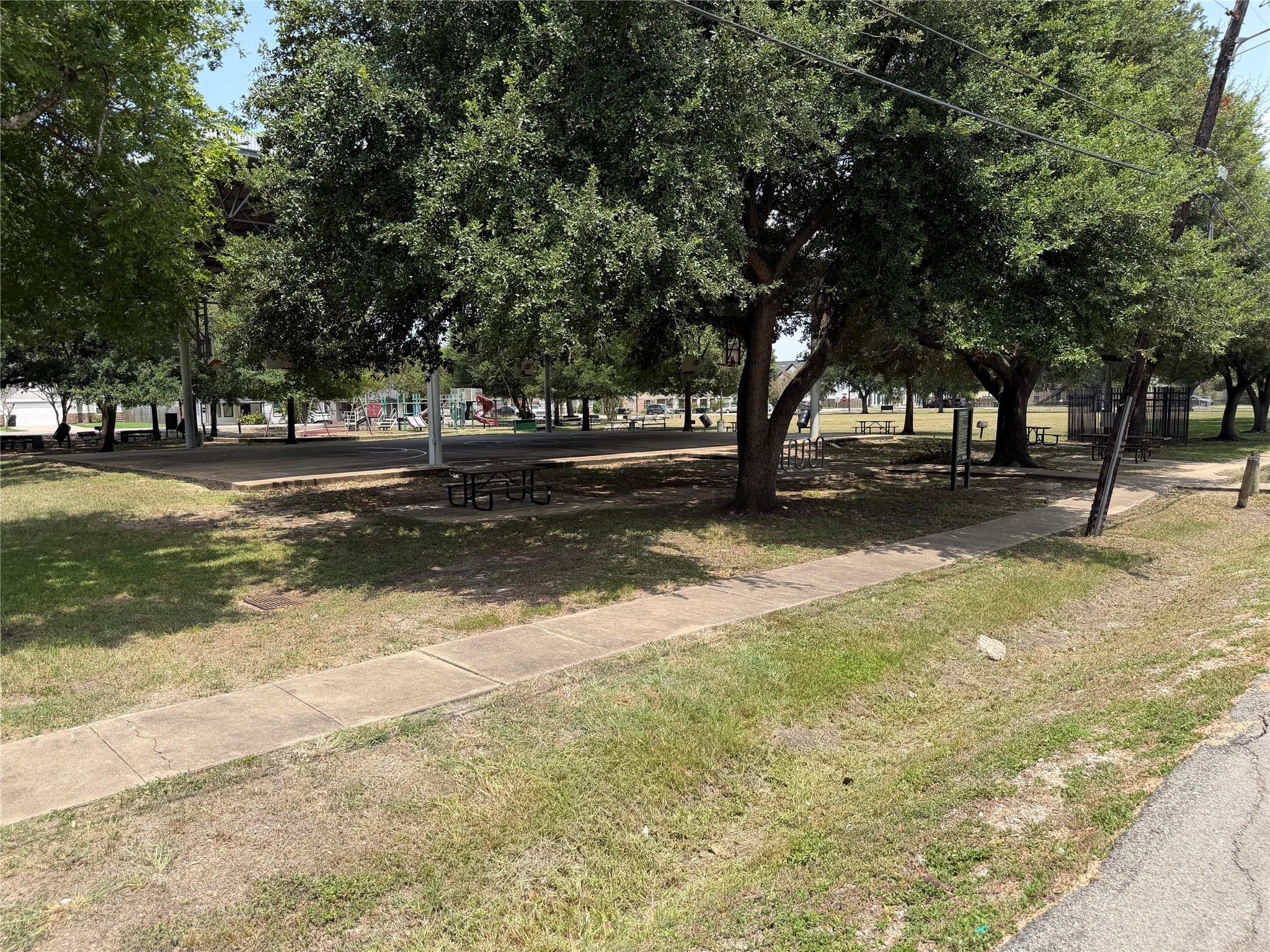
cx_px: 635
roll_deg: +1.0
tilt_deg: -5.5
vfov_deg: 56.8
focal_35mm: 24
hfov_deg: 71.6
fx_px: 881
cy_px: 476
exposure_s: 1/2370
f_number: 1.78
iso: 80
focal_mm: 6.76
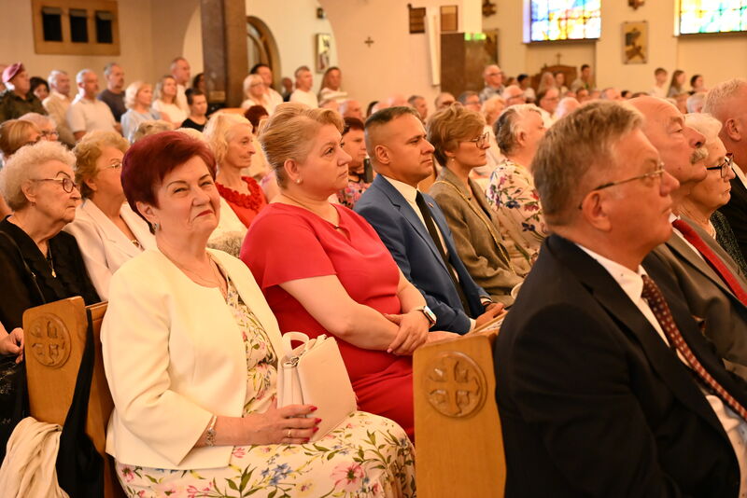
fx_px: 996
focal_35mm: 48
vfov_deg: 28.1
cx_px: 374
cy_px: 249
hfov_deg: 41.1
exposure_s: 1/250
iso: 6400
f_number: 4
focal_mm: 48
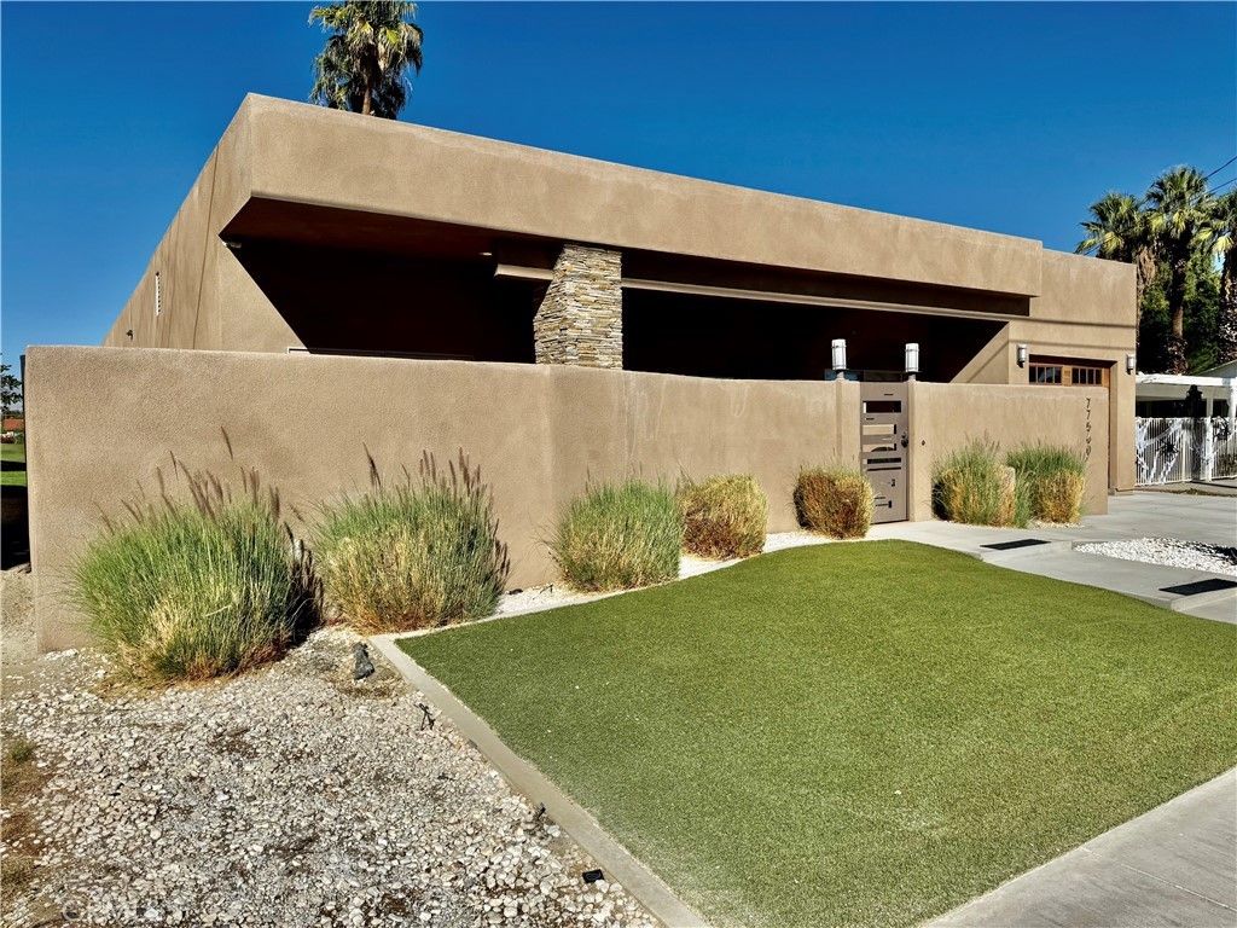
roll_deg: +0.6
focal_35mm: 24
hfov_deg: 71.6
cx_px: 618
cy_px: 464
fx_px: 858
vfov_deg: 56.8
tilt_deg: -2.2
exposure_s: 1/7937
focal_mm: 6.76
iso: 80
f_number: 1.78
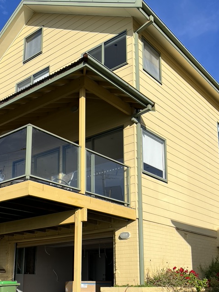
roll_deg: +0.6
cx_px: 109
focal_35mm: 42
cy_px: 198
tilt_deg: +10.8
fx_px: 355
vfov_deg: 44.1
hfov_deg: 34.3
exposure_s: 1/4854
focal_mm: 5.1
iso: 50
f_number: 1.6
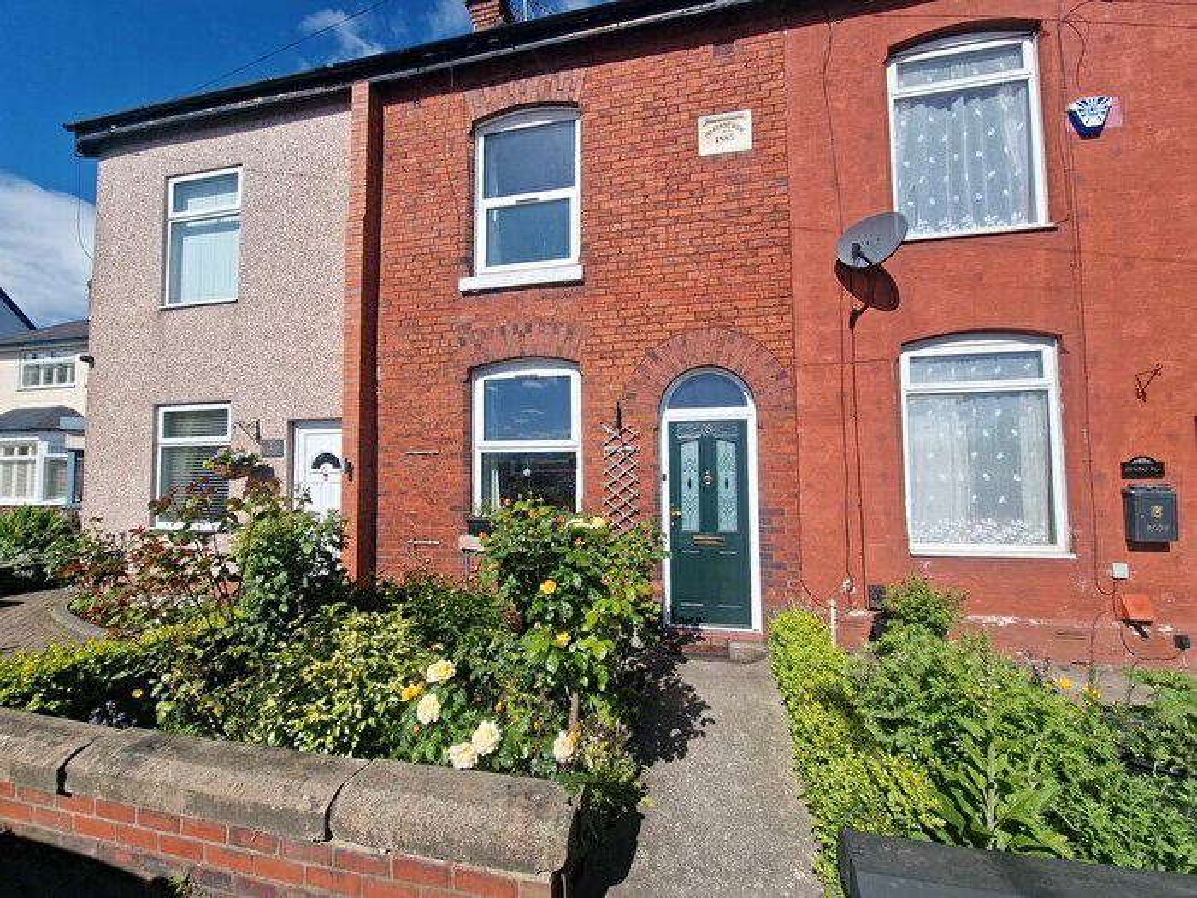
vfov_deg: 89.9
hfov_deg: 106.2
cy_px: 449
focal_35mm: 13
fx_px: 450
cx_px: 598
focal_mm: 2.2
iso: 50
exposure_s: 1/3232
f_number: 2.2
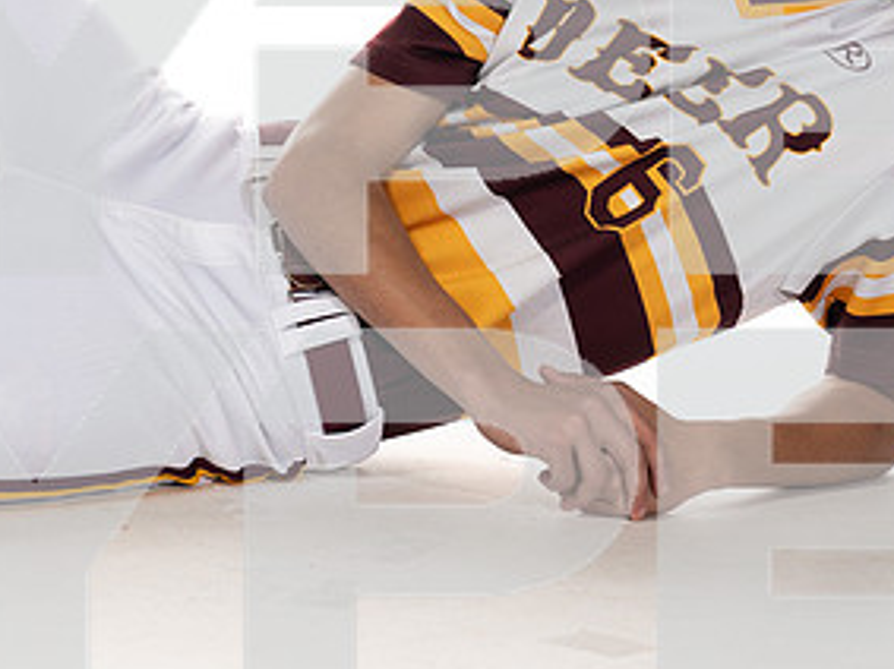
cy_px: 73
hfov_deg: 12.0
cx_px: 307
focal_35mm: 164
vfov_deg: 9.0
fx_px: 4234
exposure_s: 1/250
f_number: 6.3
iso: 400
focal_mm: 68
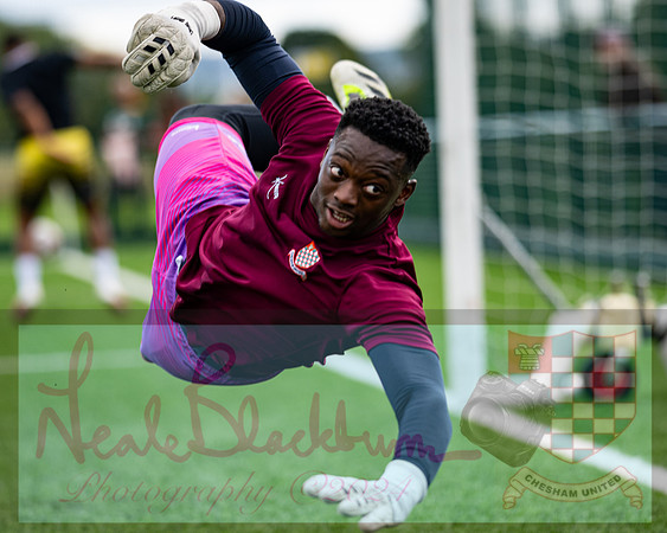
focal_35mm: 228
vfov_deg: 6.8
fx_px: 4491
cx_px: 400
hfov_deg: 8.5
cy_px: 266
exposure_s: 1/3200
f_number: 1.8
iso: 200
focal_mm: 135
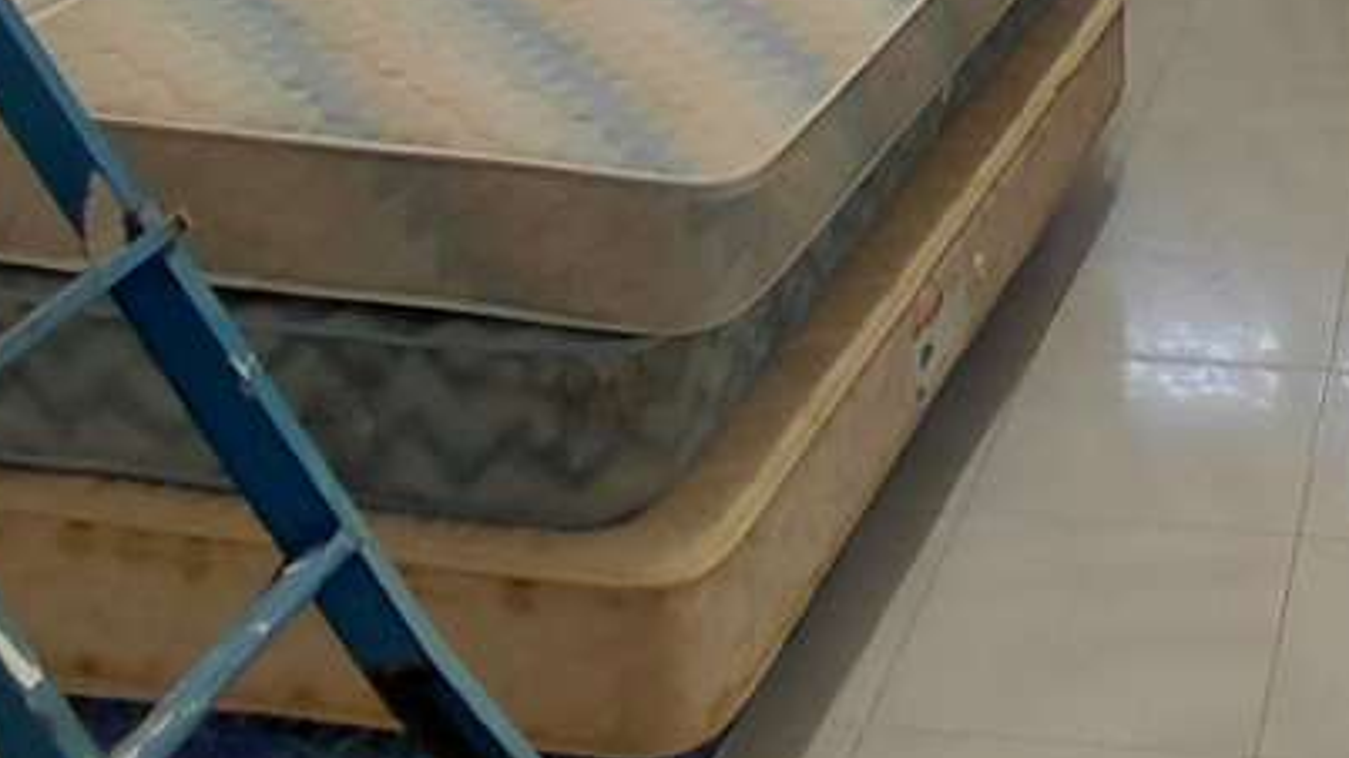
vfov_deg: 16.4
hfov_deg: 30.5
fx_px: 2325
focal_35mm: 65
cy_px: -475
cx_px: 1285
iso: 64
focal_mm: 1.64
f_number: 2.2
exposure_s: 1/50
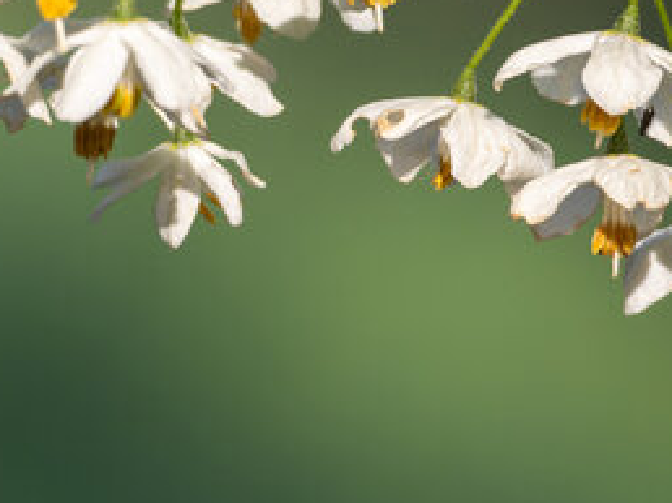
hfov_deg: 1.8
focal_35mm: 1119
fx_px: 21703
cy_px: 141
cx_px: 357
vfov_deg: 1.3
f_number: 6.7
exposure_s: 1/640
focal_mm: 300
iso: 200
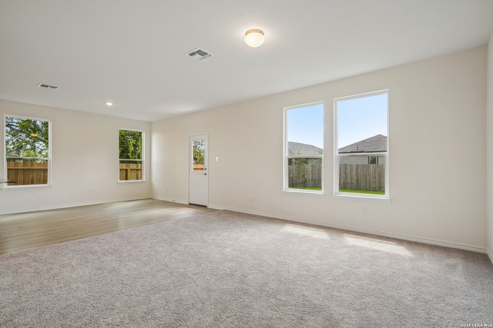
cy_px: 164
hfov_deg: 93.3
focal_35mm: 17
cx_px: 246
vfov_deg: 70.4
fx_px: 233
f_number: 8
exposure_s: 1/100
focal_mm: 17
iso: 500
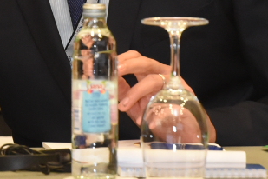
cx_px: -40
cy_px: -94
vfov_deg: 1.5
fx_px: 6819
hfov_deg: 2.3
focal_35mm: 916
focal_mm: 175
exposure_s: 1/80
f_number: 5.6
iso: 3200
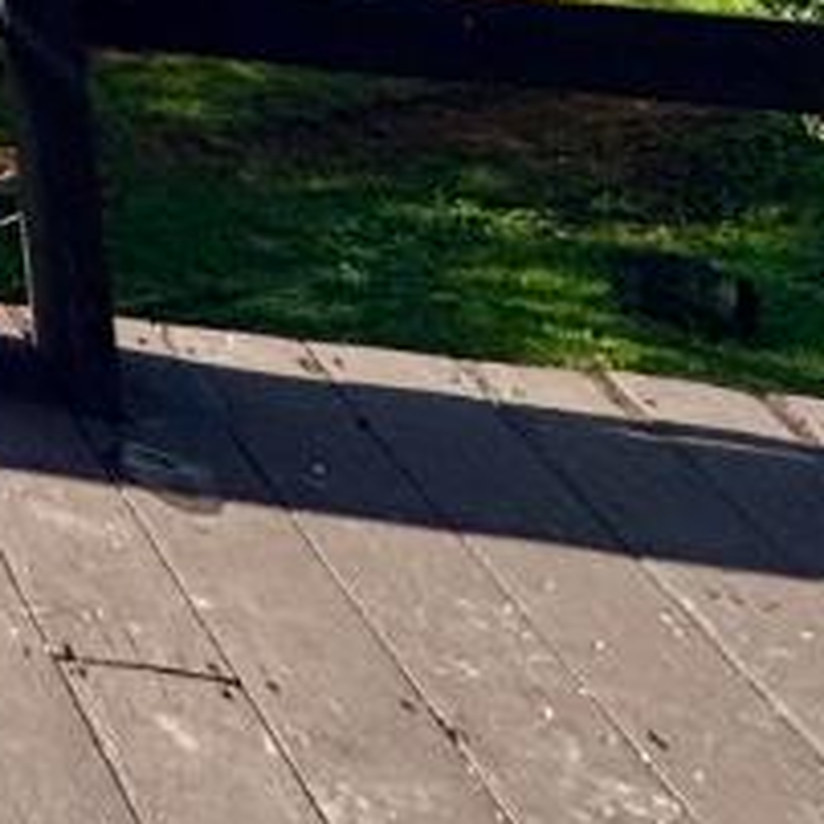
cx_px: -1375
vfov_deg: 13.5
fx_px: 2478
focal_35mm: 92
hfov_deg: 12.6
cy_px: -1185
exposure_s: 1/2342
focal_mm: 2.22
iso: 40
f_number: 2.2
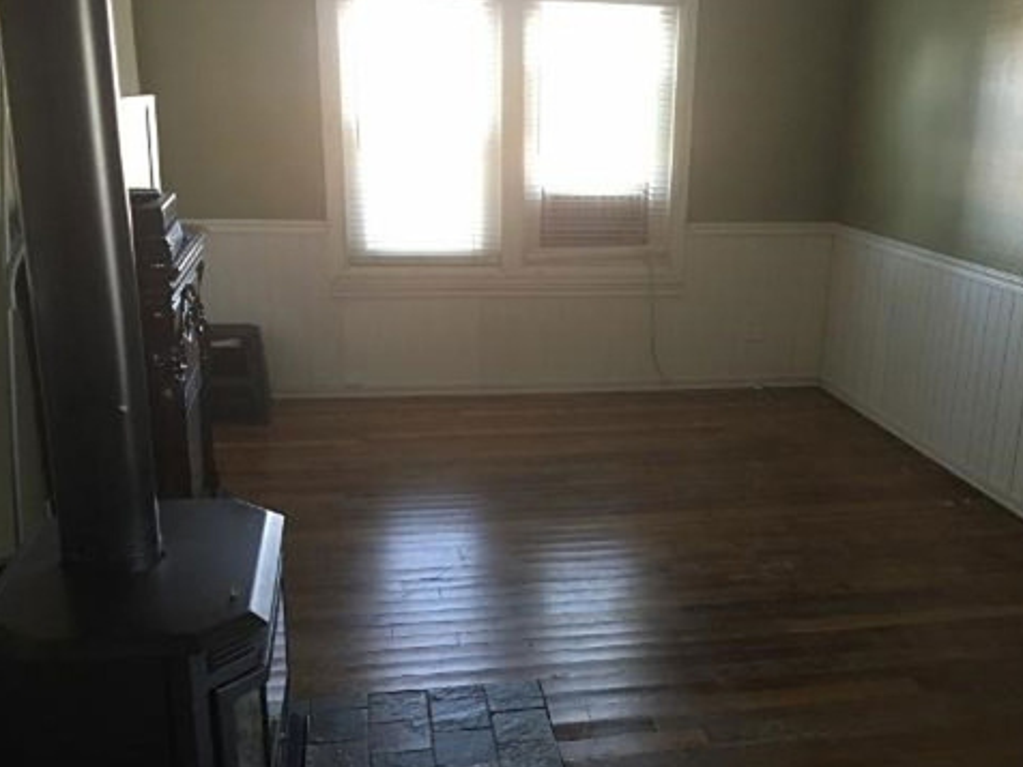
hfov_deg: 47.6
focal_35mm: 39
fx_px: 1153
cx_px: 608
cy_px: 475
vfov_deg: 36.6
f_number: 2.2
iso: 100
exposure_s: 1/10
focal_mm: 4.15
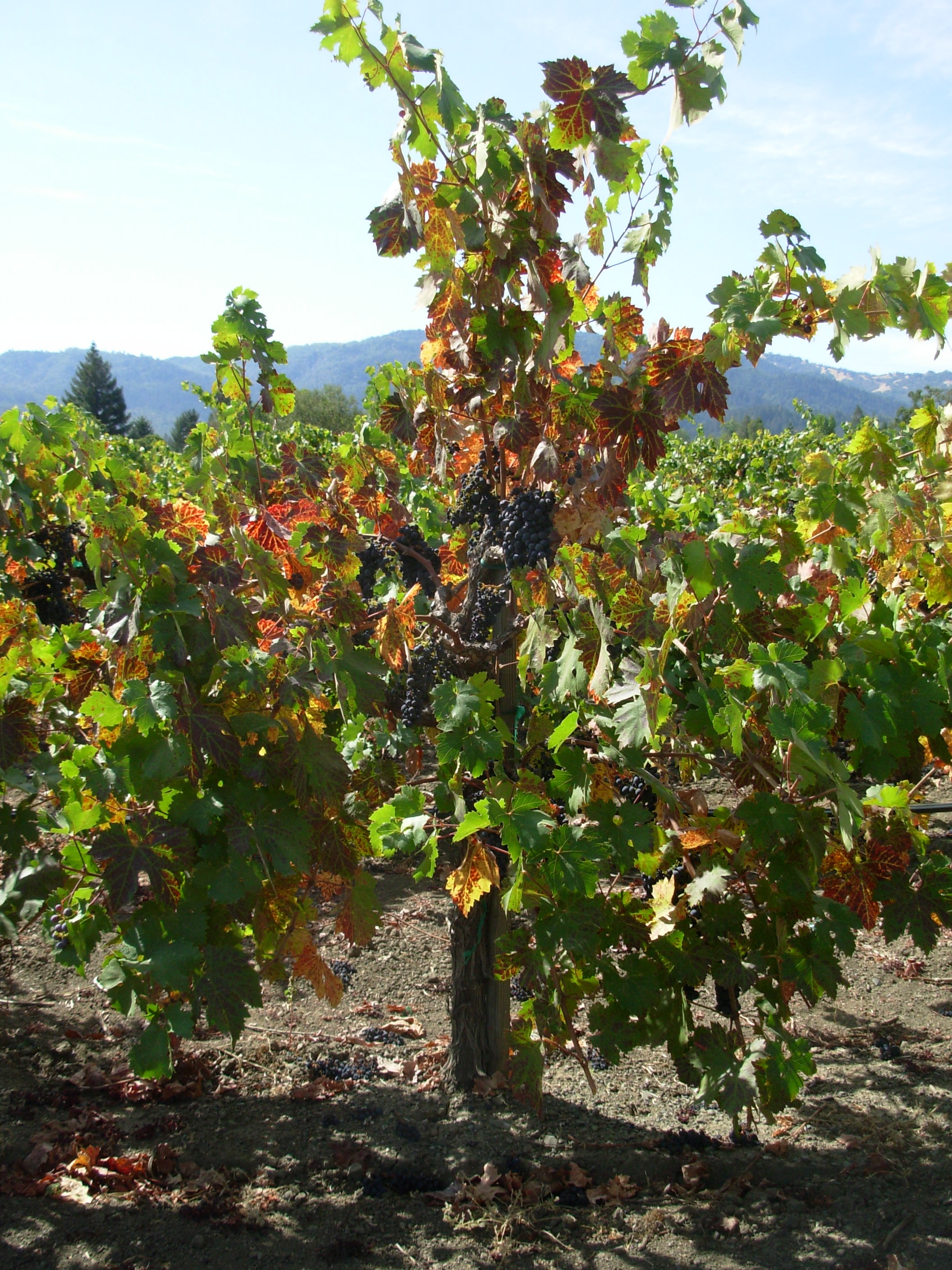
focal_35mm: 38
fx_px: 1393
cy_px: 635
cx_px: 476
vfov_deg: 49.0
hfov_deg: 37.7
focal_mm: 6.3
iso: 50
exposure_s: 1/664
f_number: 2.9
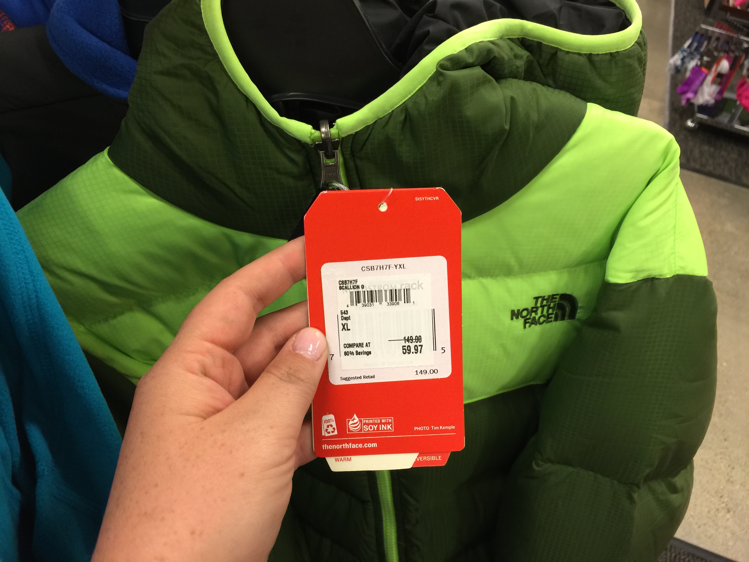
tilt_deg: -42.7
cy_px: 281
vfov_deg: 48.2
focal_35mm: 29
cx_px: 374
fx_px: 627
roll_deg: -9.0
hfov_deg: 61.7
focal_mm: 4.15
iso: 64
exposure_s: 1/15
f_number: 2.2
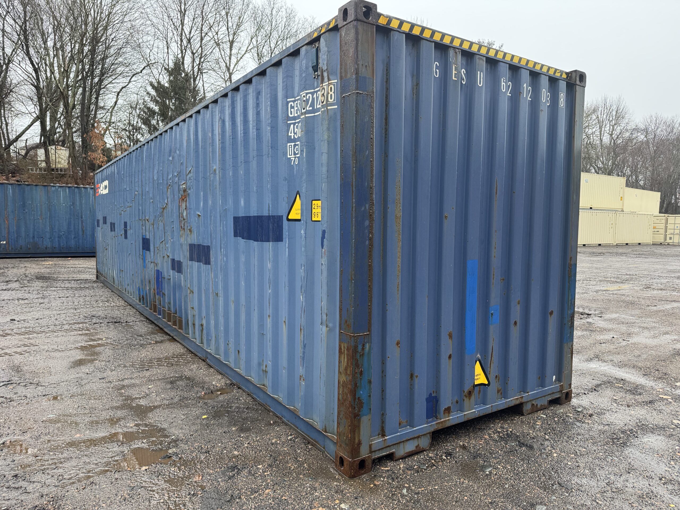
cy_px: 255
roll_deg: +0.0
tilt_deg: -4.4
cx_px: 340
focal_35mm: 24
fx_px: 471
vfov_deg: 56.8
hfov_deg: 71.6
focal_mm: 6.76
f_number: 1.78
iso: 80
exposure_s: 1/283
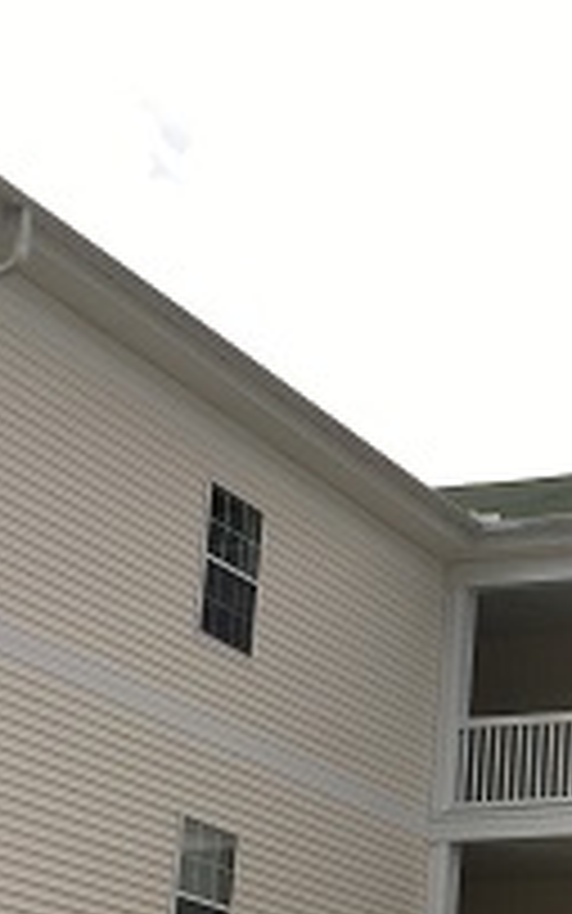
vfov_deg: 22.0
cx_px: 887
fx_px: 2268
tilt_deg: +11.2
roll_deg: -0.6
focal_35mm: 91
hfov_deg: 13.5
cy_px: 909
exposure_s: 1/1570
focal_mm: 4.15
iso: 32
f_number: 2.2
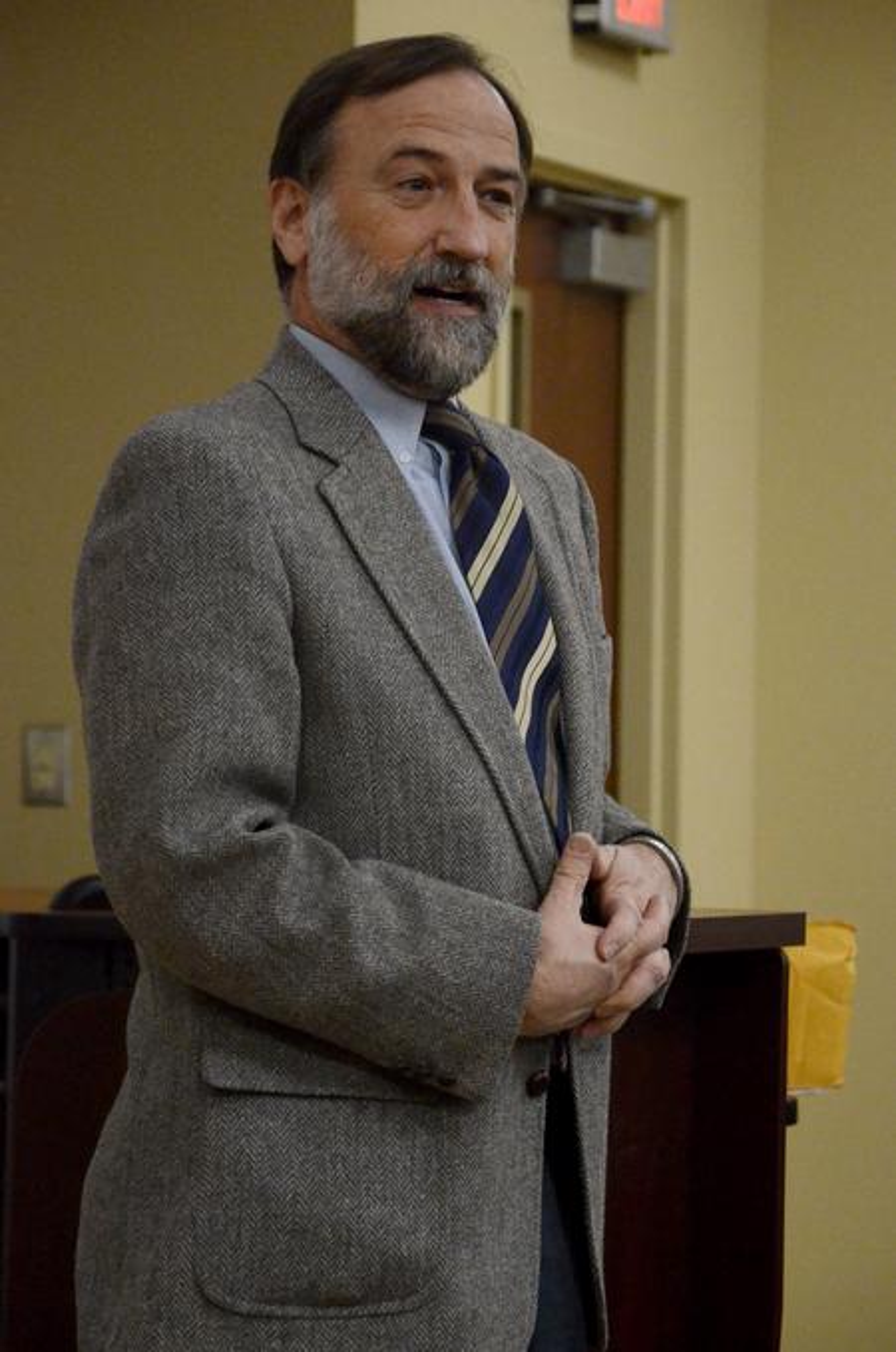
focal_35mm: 158
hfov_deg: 8.7
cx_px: 448
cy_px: 676
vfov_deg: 13.1
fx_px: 5904
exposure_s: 1/200
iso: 3200
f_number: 5.6
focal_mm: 105
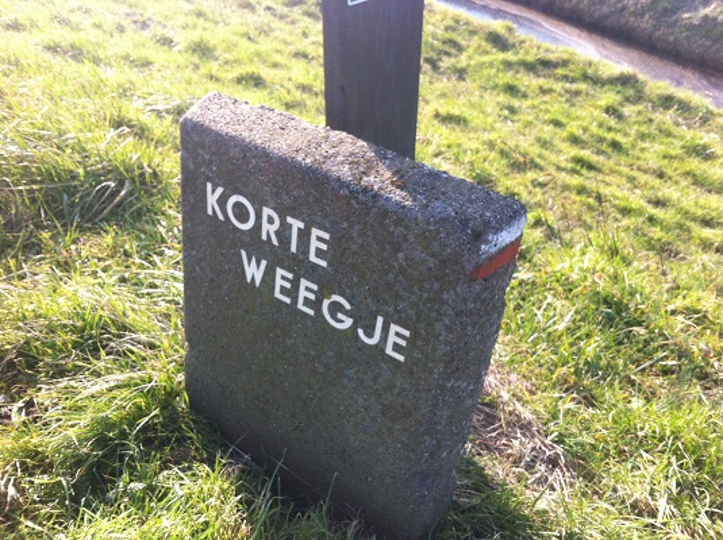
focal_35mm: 35
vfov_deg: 40.6
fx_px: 730
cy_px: 270
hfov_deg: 52.7
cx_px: 362
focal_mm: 3.85
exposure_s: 1/285
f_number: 2.8
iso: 80
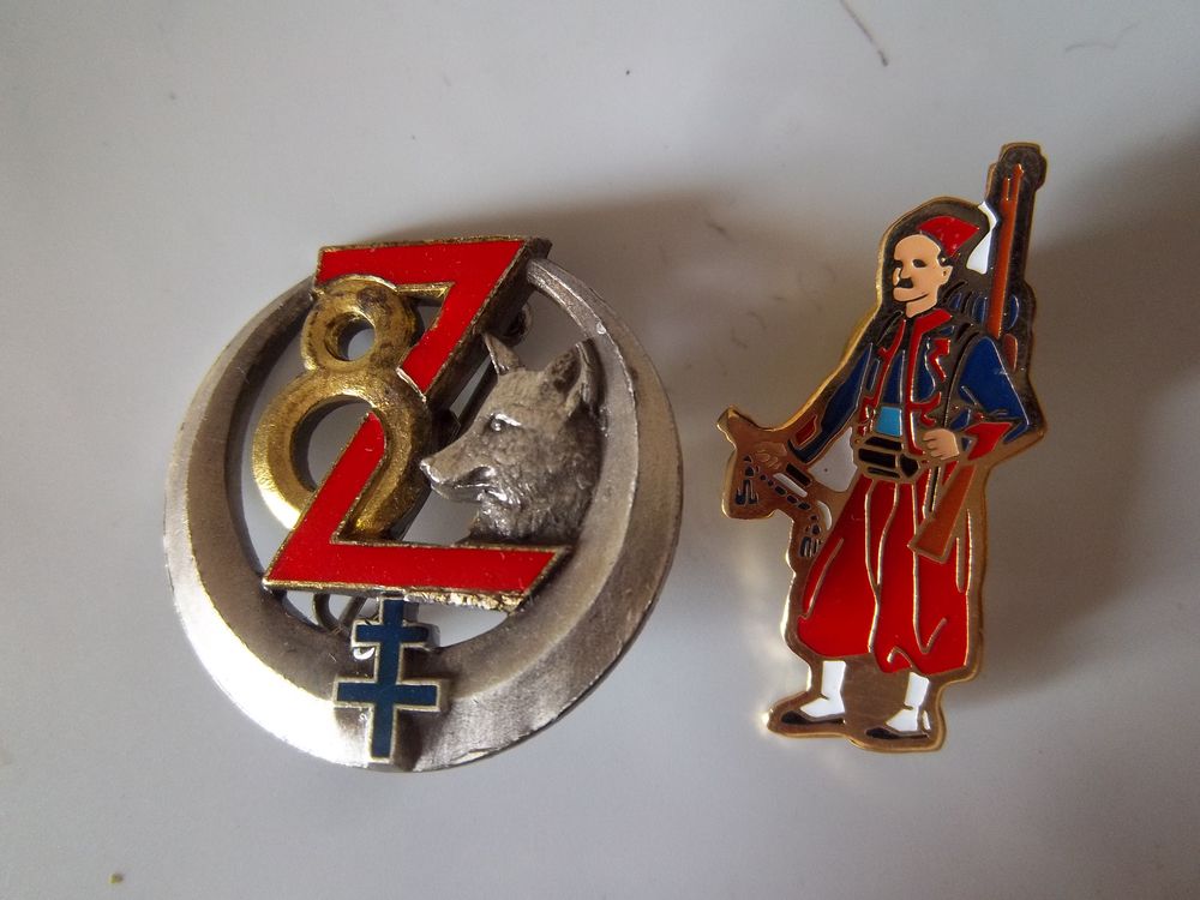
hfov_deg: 63.4
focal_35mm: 28
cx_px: 600
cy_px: 450
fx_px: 971
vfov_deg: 49.7
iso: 141
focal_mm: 5.05
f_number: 3.5
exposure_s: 1/30
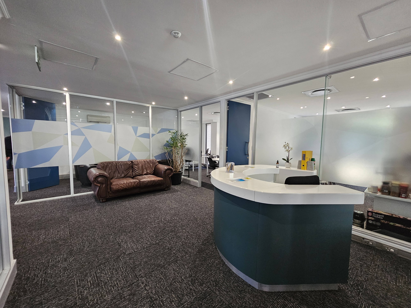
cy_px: 154
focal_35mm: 13
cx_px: 206
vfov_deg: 89.9
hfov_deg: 106.2
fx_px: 154
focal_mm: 2.2
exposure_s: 1/50
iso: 400
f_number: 2.2
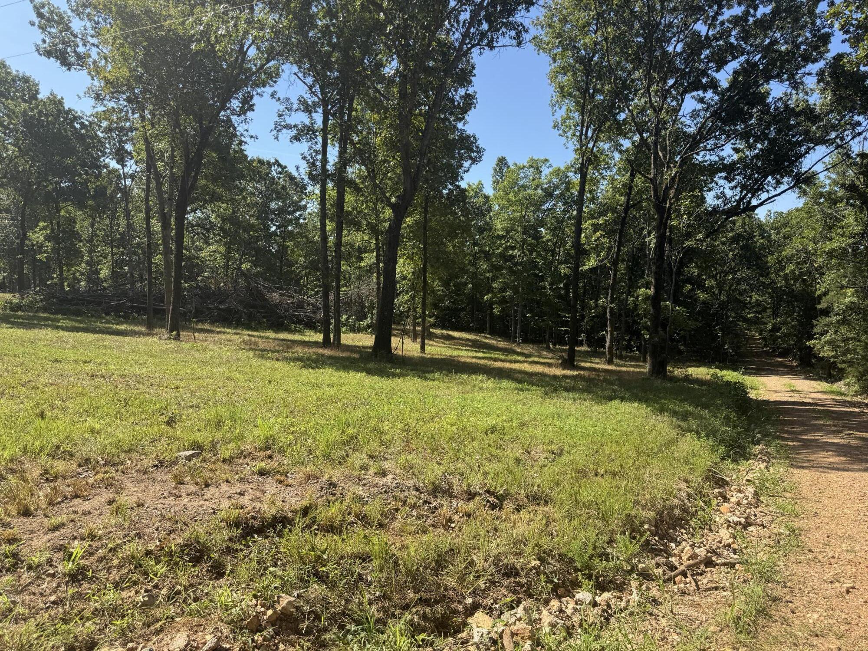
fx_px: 602
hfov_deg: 71.6
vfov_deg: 56.8
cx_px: 434
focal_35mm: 24
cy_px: 326
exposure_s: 1/2174
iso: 80
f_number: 1.78
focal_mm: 6.76
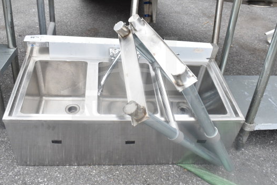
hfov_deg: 54.4
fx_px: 269
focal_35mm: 35
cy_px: 79
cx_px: 131
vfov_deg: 37.8
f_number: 5.6
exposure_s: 1/125
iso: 200
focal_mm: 20
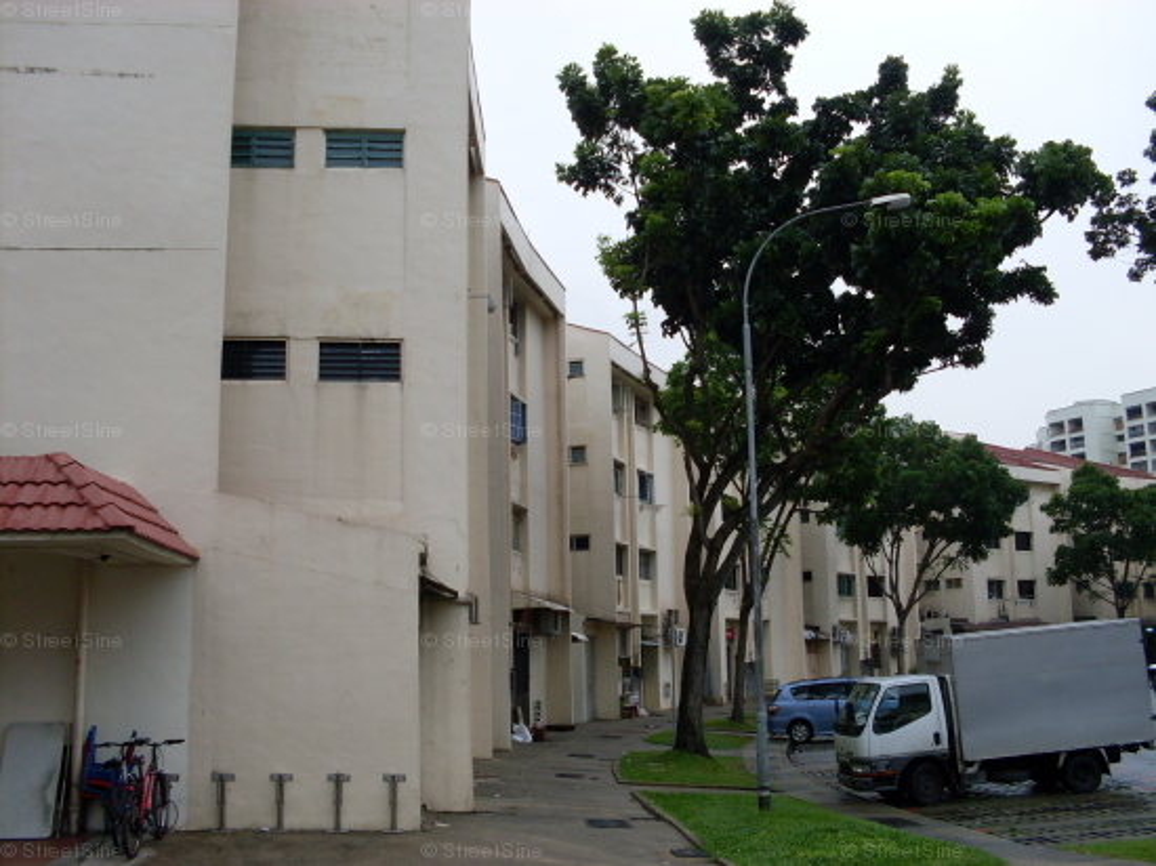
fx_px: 1268
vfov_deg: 37.7
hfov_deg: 49.0
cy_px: 433
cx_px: 578
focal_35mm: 38
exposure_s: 1/180
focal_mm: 6.3
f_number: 2.8
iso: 80
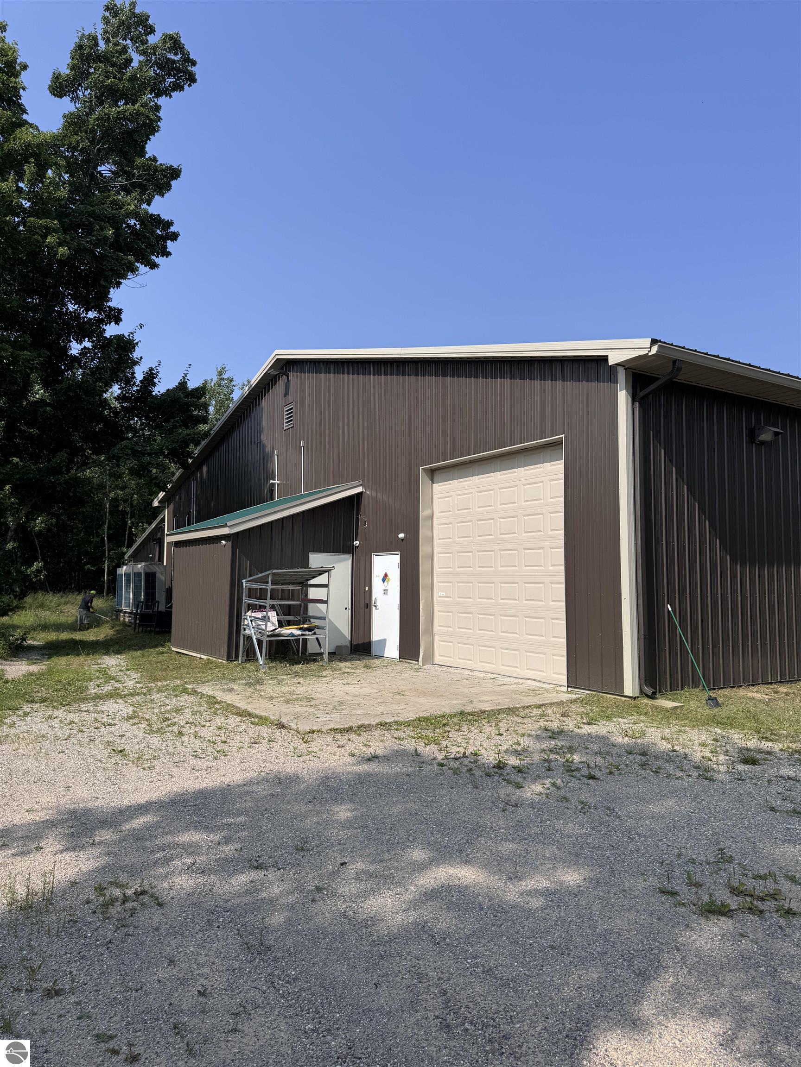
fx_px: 740
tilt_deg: +5.1
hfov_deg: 56.8
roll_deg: +0.9
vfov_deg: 71.6
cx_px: 400
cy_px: 534
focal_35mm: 24
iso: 80
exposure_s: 1/4950
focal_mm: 6.76
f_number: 1.78
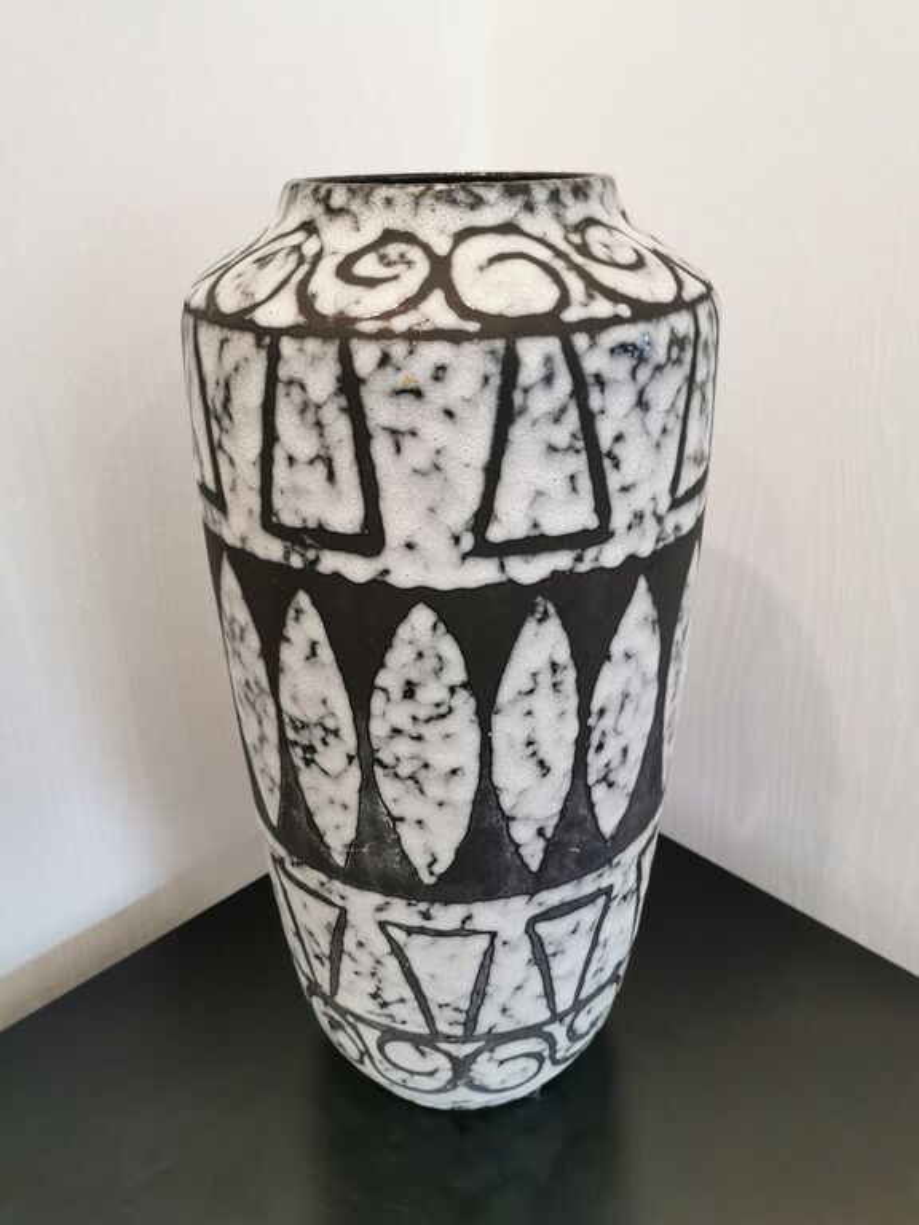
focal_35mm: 27
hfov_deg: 51.4
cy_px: 612
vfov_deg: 65.3
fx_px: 956
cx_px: 460
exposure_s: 1/50
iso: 160
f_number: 1.8
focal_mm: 5.58
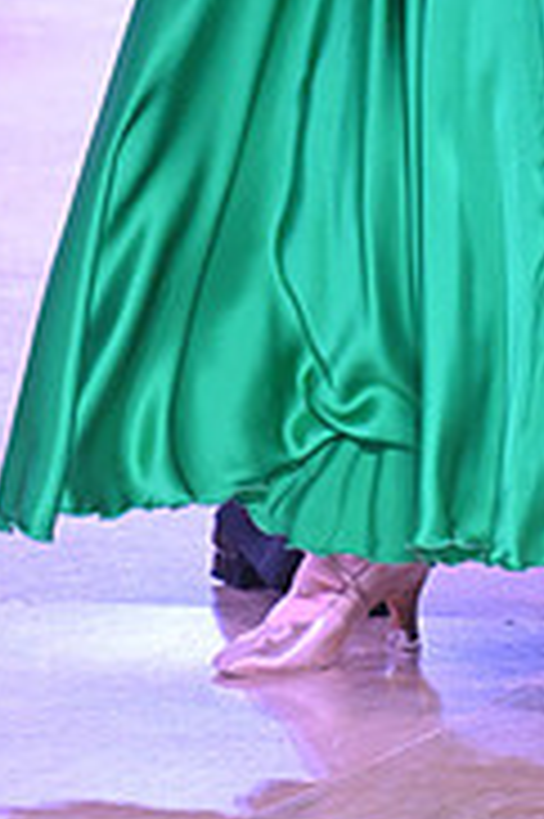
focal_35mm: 479
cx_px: 196
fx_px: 10877
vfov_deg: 4.3
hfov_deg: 2.9
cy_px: -292
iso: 5000
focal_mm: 150
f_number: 7.1
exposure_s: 1/320
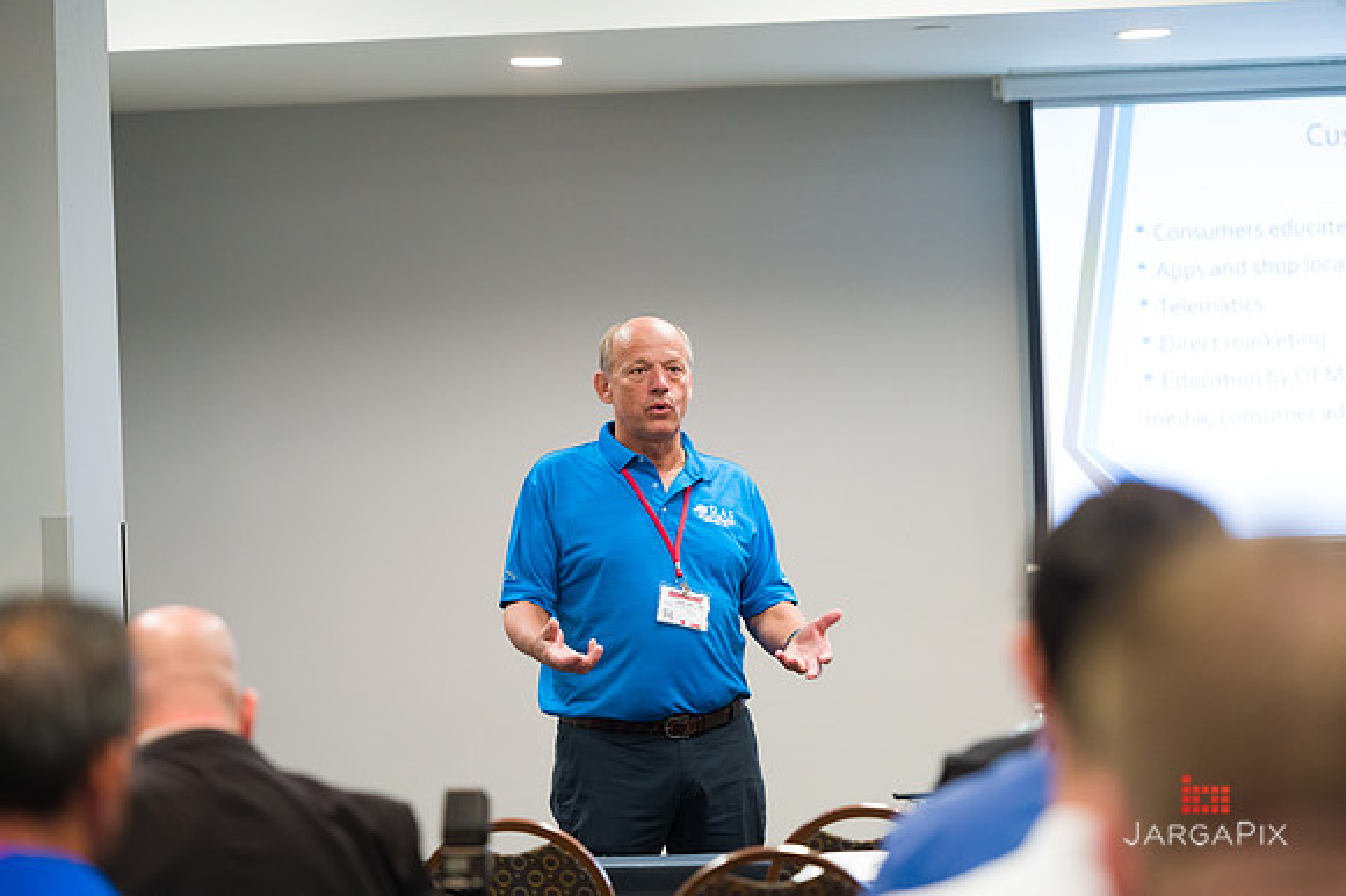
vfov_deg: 9.1
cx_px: 673
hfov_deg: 13.7
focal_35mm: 150
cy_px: 448
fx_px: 5605
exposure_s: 1/125
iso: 3200
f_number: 3.2
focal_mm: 150
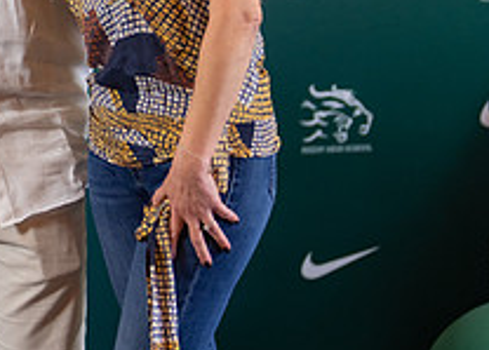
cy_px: -33
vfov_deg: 9.4
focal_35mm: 152
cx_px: -28
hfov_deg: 13.0
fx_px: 2113
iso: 500
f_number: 1.2
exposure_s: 1/400
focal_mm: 50
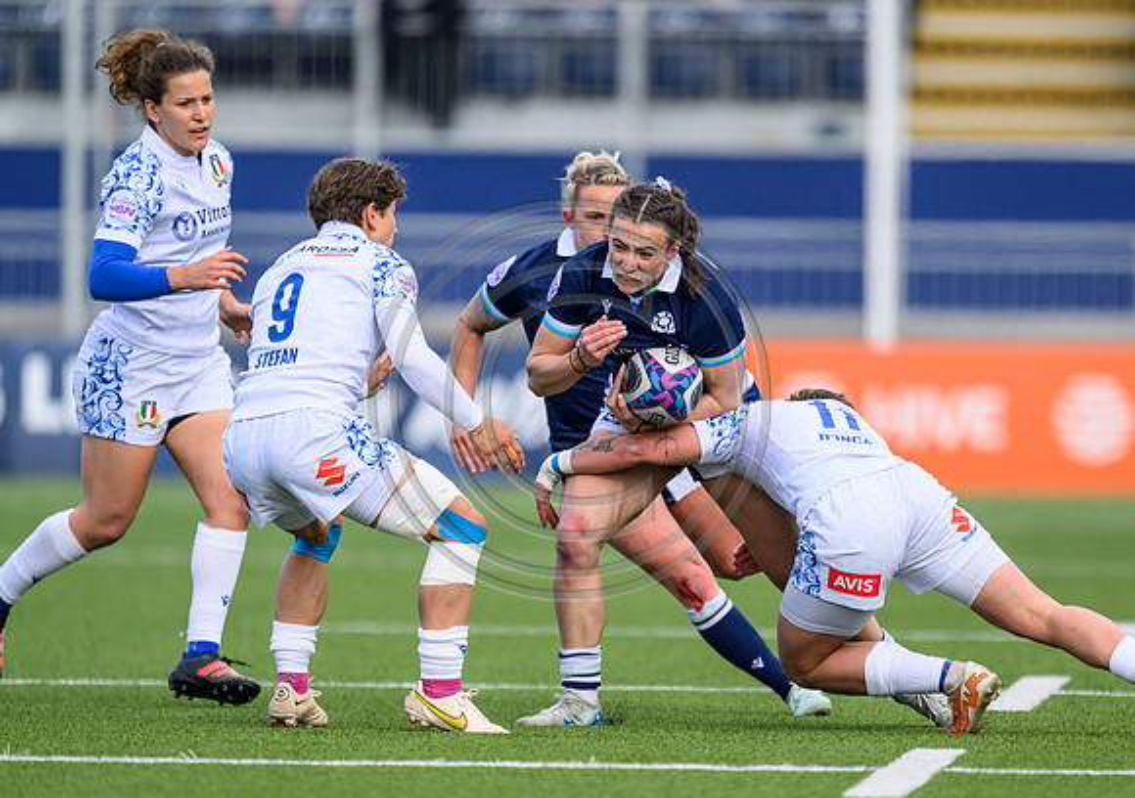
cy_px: 490
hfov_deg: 2.8
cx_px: 747
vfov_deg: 2.0
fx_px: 23352
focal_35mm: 728
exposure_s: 1/1600
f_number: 4
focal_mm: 560
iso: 500
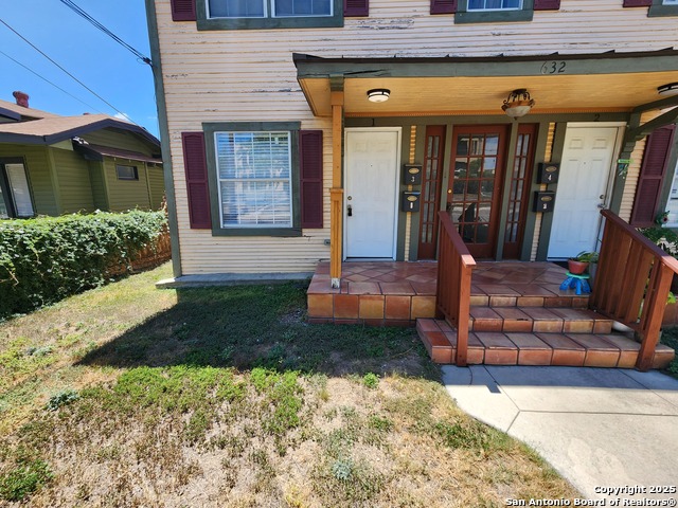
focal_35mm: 13
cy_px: 254
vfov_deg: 89.9
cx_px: 339
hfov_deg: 106.2
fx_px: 255
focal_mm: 2.2
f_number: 2.2
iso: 50
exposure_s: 1/909
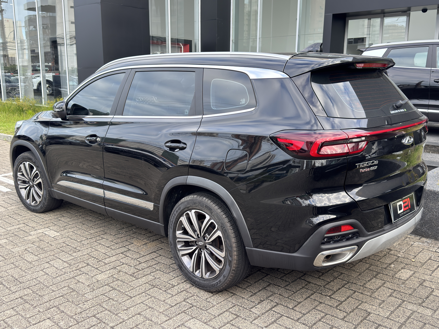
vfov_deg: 40.7
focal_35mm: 35
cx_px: 220
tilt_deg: -10.5
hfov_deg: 52.6
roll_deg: -1.7
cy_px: 164
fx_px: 444
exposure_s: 1/238
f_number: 1.78
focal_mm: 6.76
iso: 80
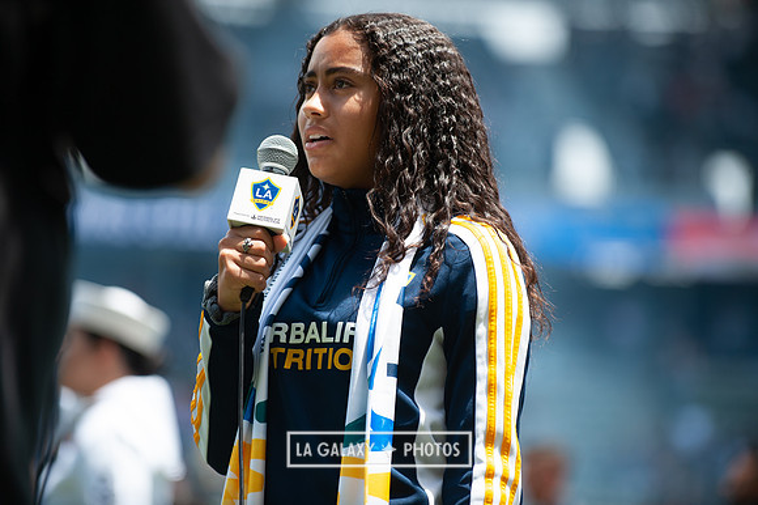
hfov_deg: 10.3
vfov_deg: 6.9
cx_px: 379
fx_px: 4209
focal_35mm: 200
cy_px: 252
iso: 200
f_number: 3.5
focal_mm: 200
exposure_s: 1/1000
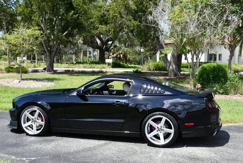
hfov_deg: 41.1
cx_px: 122
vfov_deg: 28.1
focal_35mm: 48
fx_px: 324
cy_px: 82
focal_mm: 24
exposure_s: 1/250
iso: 200
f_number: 8
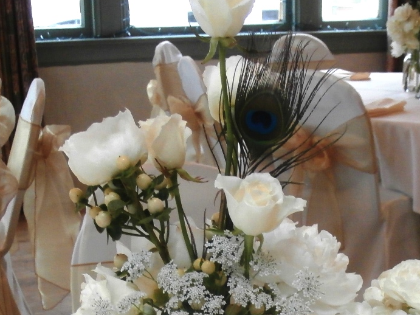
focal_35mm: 88
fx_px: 1068
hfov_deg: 22.2
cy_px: 322
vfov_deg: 16.4
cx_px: 281
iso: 250
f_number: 3.9
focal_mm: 6.67
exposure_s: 1/40
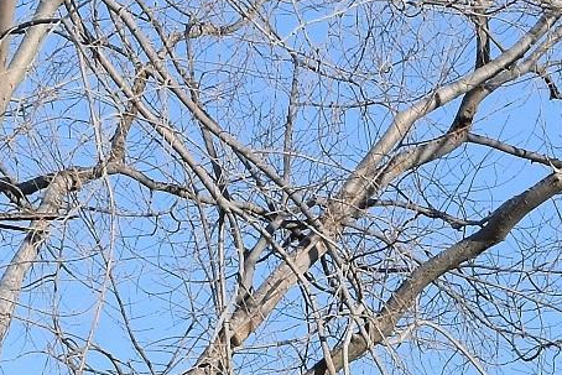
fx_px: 4950
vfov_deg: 4.2
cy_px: 923
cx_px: 1175
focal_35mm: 317
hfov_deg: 6.3
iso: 800
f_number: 14
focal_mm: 32
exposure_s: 1/800
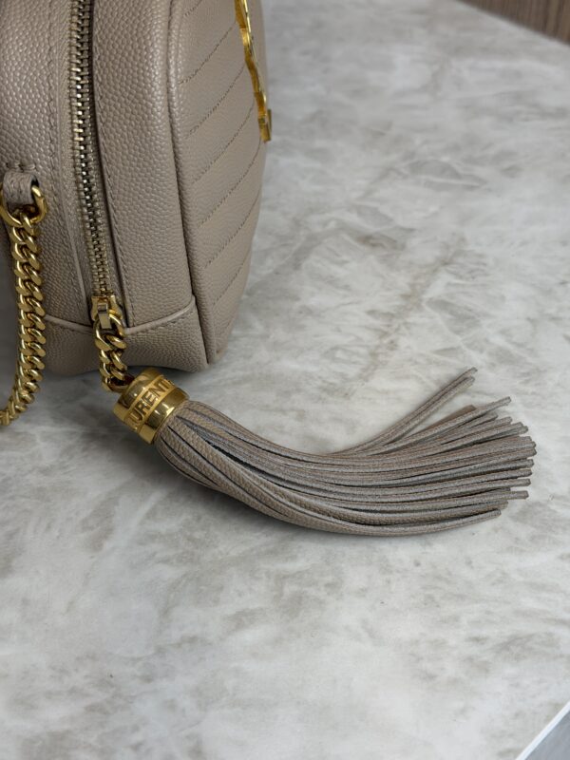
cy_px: 380
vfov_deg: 39.7
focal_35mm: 48
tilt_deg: -45.1
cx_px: 285
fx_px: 1054
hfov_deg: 30.3
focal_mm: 6.76
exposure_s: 1/158
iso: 50
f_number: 1.78
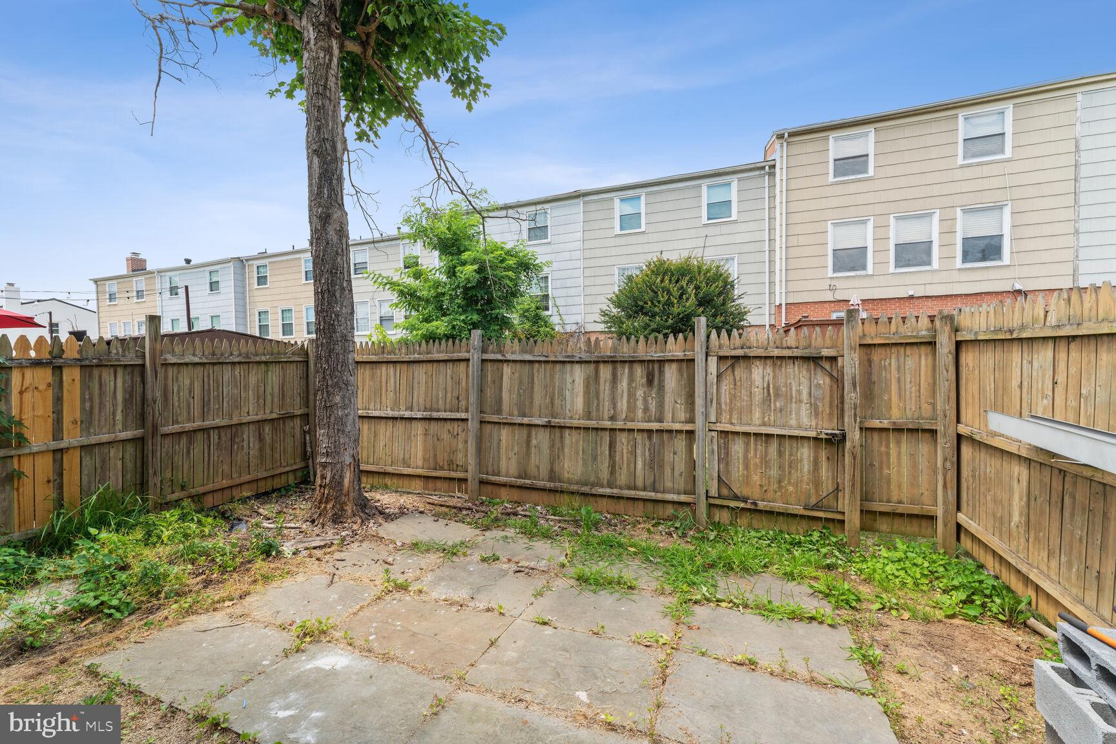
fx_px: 434
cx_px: 558
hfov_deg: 104.3
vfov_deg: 81.2
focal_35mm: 14
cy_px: 372
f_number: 8
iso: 200
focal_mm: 14
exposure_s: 1/200
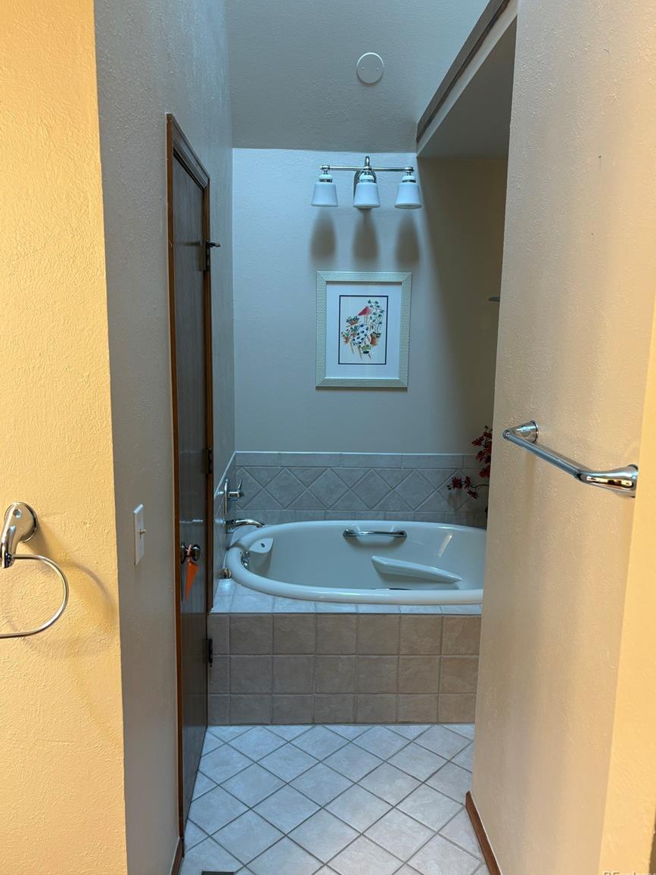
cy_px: 431
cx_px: 329
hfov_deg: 51.4
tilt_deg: -8.4
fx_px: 682
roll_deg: -1.5
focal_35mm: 27
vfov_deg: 65.3
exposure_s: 1/60
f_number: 1.6
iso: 80
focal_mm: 5.96
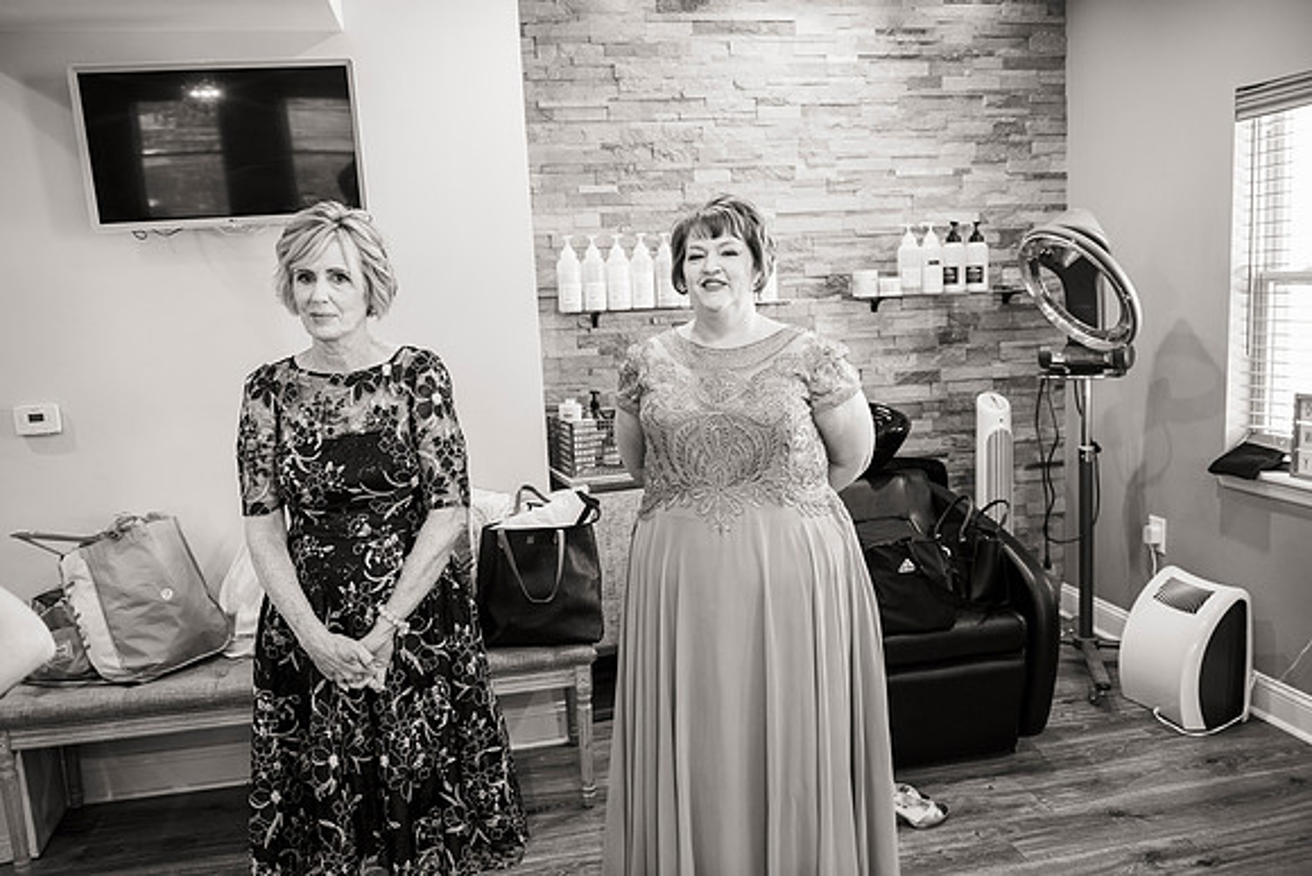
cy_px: 438
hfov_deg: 65.5
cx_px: 656
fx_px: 1021
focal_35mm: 28
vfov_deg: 46.4
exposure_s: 1/125
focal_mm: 28
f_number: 3.2
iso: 1000
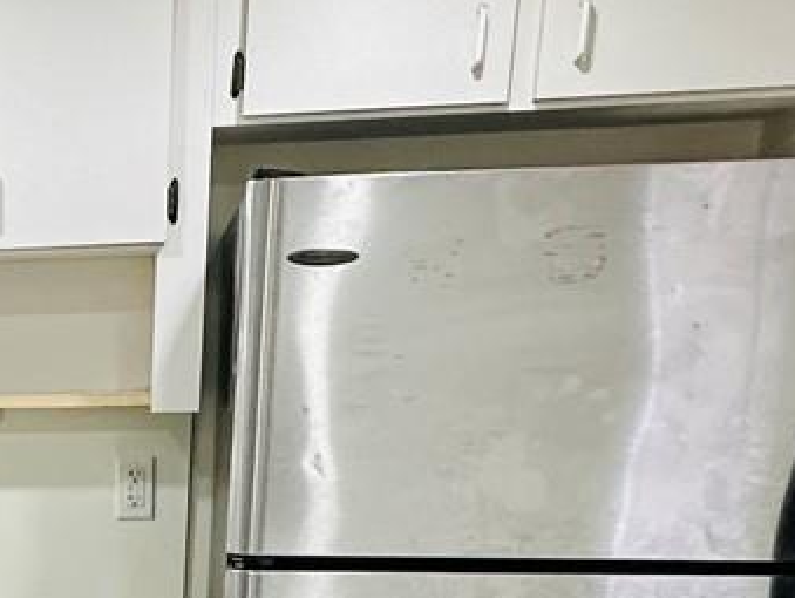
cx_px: -174
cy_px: 783
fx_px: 1517
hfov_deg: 26.0
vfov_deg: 20.3
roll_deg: +2.4
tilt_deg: -17.4
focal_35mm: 66
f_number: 2.2
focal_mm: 2.22
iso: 250
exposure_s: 1/120
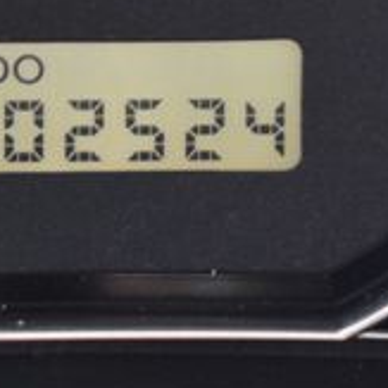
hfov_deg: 6.3
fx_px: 3496
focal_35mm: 276
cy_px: 88
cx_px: 76
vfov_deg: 6.3
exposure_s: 1/15
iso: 1400
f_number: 6.3
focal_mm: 55
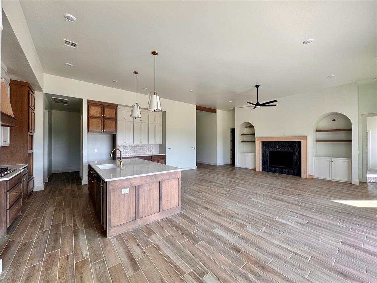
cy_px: 142
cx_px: 188
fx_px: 152
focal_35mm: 14
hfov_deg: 102.1
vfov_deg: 85.7
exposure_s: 1/99
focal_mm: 2.22
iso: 64
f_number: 2.2
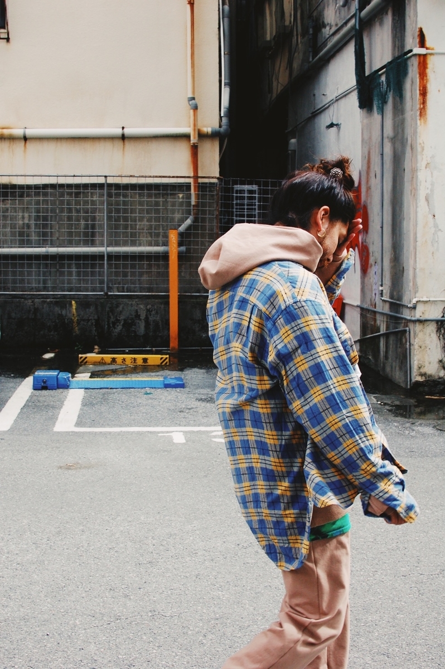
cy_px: 334
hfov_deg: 25.7
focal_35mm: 52
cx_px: 222
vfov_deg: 37.9
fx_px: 975
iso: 800
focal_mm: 35
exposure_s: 1/400
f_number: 10
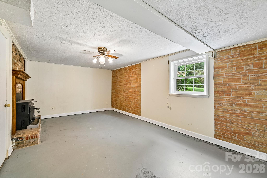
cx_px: 134
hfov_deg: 100.4
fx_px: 111
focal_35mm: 15
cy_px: 89
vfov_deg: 77.3
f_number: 8
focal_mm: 15
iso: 400
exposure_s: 1/10
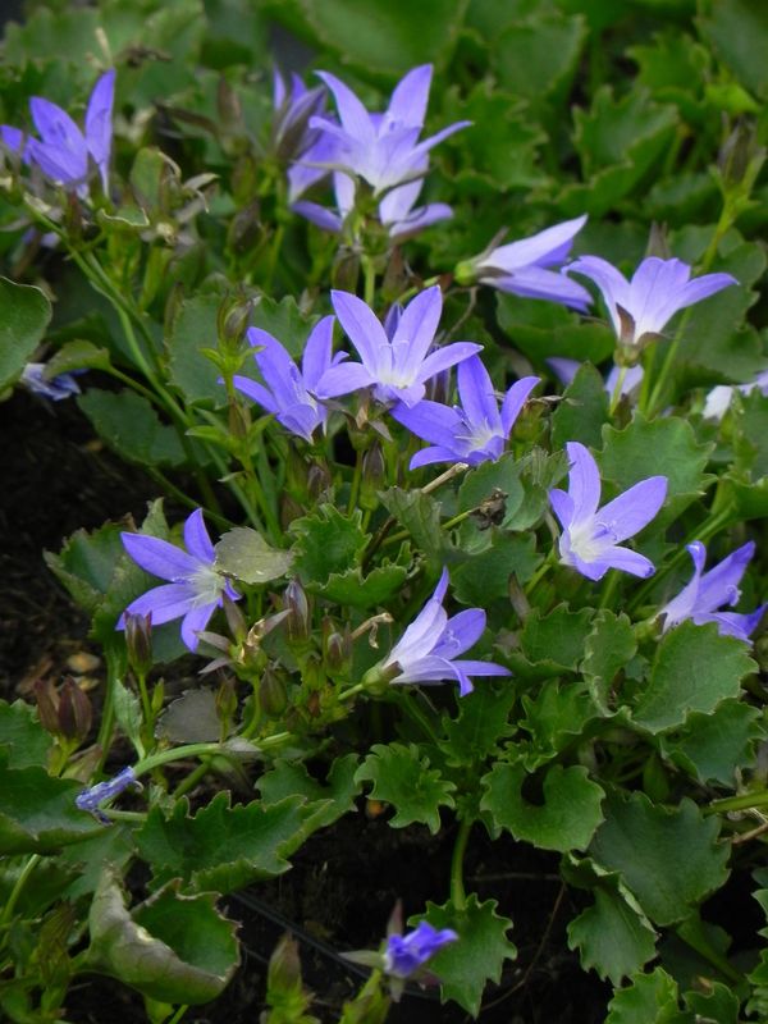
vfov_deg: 2.9
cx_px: 384
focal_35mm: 678
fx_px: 20056
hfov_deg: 2.2
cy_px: 512
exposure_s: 1/100
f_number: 5
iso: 160
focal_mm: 120
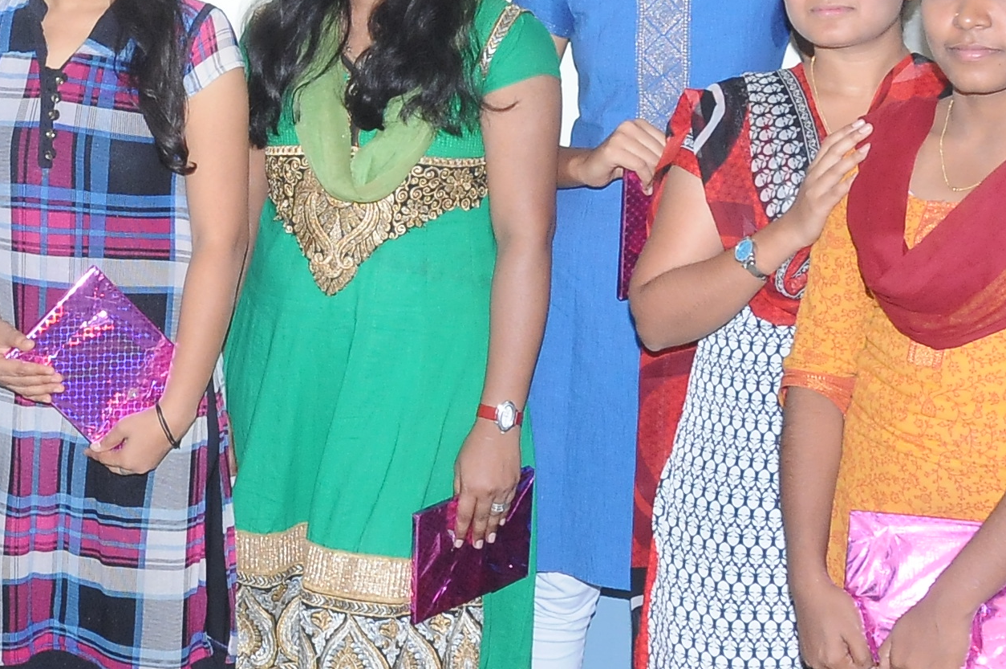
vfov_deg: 12.7
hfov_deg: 18.3
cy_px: 206
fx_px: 3006
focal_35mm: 108
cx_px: -112
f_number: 9
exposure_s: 1/125
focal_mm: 21
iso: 800
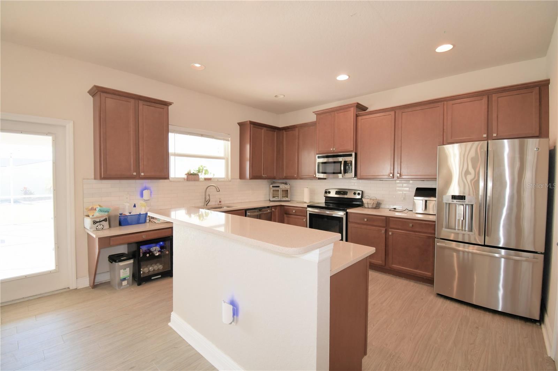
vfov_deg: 77.3
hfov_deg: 100.4
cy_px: 186
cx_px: 279
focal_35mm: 15
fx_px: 232
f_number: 4.5
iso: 250
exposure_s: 1/30
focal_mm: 10
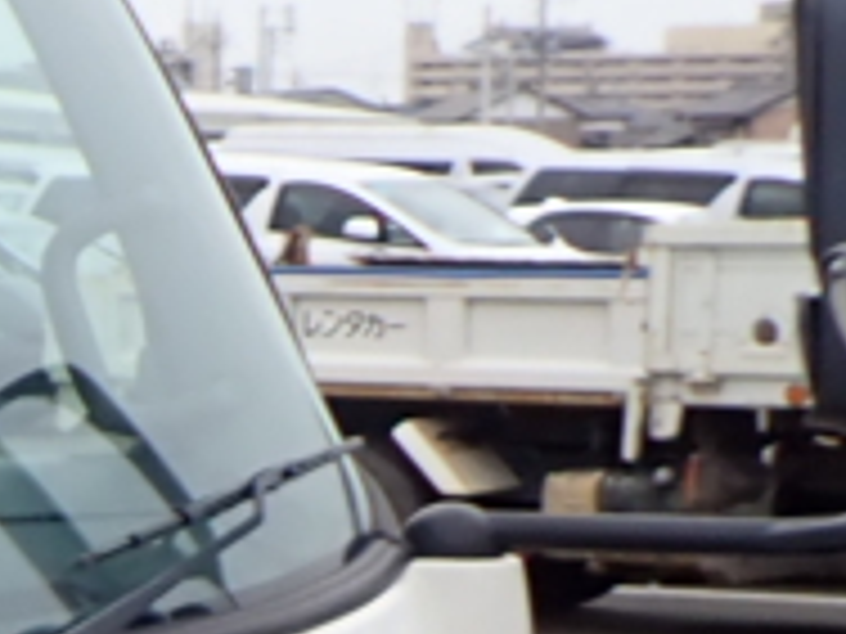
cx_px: -1629
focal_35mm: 170
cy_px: 486
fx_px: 4155
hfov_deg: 9.4
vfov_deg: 8.7
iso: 100
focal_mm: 4.5
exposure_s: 1/800
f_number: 2.8
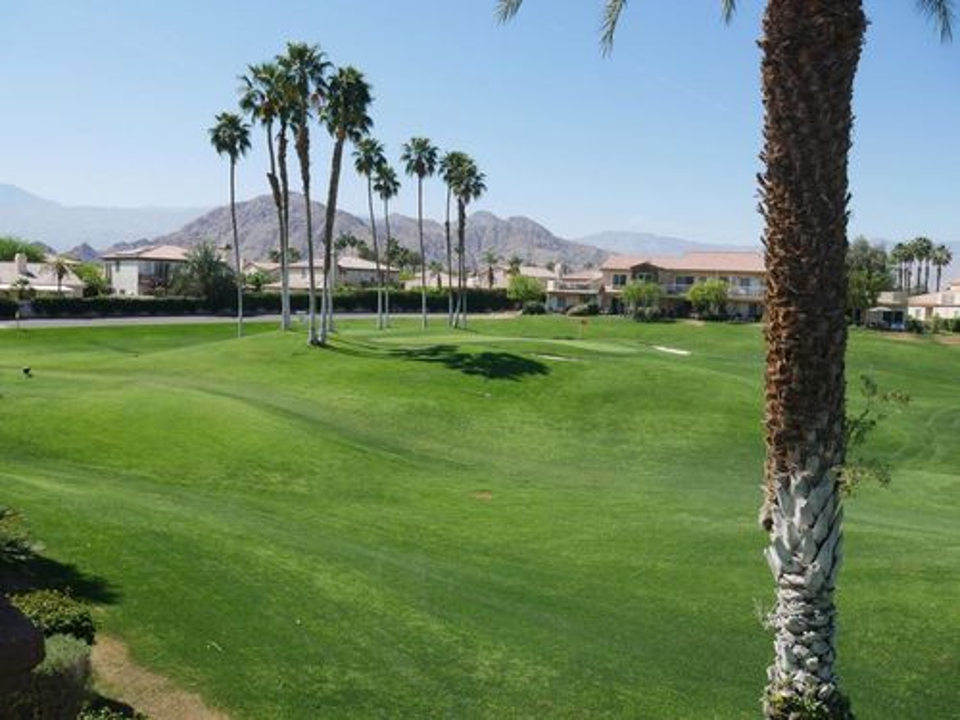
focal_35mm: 28
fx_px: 777
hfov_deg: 63.4
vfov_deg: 49.7
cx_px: 480
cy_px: 360
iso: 200
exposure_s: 1/500
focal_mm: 14
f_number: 7.1
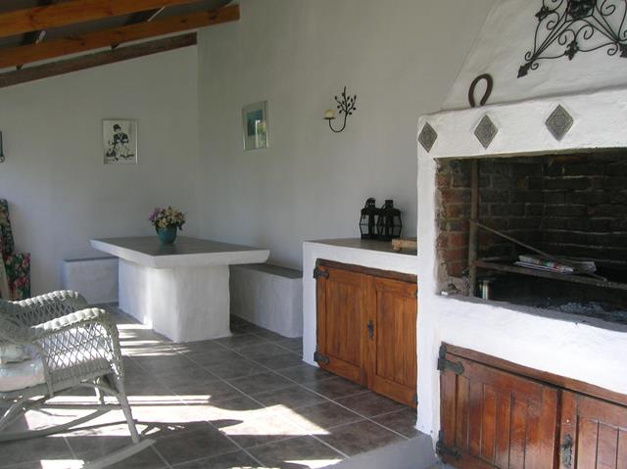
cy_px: 234
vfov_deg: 41.7
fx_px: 615
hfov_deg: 54.0
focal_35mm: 34
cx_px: 314
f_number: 4.9
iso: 50
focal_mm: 5.7
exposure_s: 1/29.4
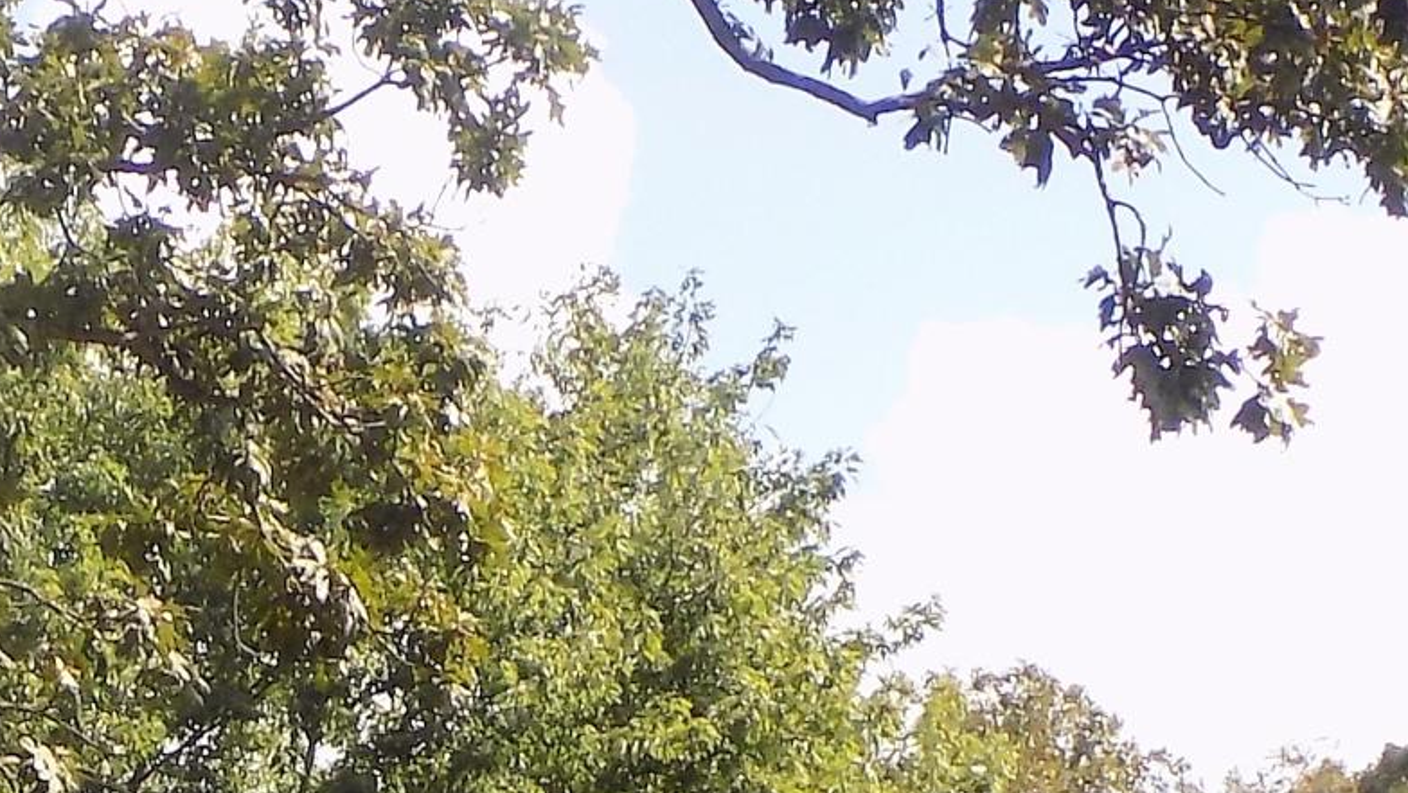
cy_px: 1453
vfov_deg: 5.5
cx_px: -237
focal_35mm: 217
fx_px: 8104
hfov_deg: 9.8
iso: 80
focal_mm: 9.3
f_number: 3.9
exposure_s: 1/320
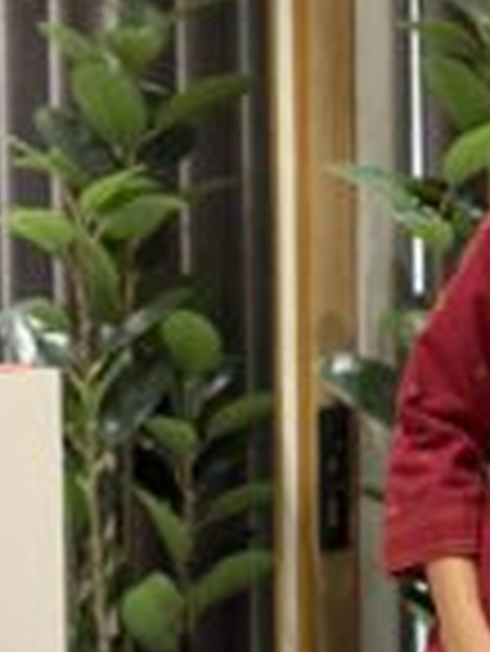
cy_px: 562
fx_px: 2488
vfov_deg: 14.8
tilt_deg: -6.1
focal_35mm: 132
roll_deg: -0.4
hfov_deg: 11.0
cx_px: 634
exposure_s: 1/33
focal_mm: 6.76
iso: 200
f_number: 1.78
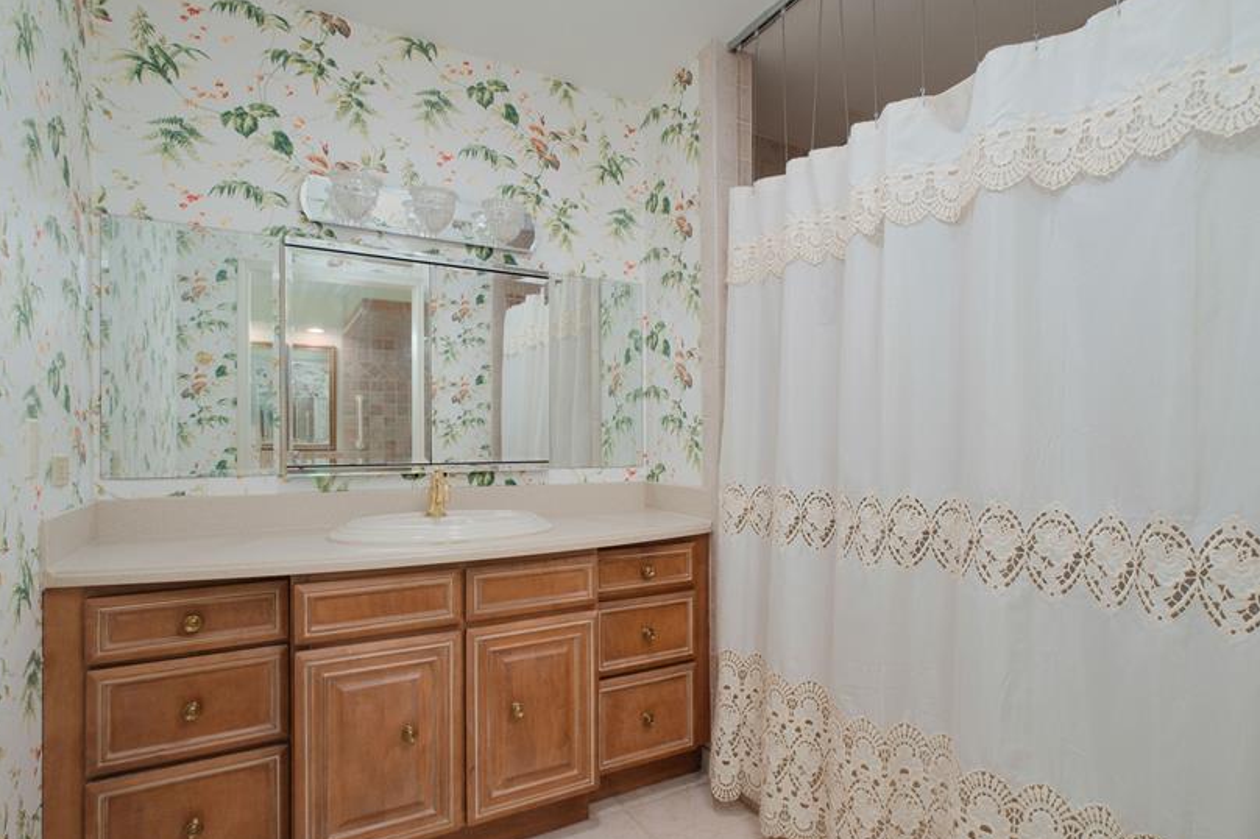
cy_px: 443
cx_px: 661
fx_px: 665
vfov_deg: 64.5
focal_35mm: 19
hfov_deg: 86.9
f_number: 7.1
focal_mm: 10
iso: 500
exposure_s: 1/60
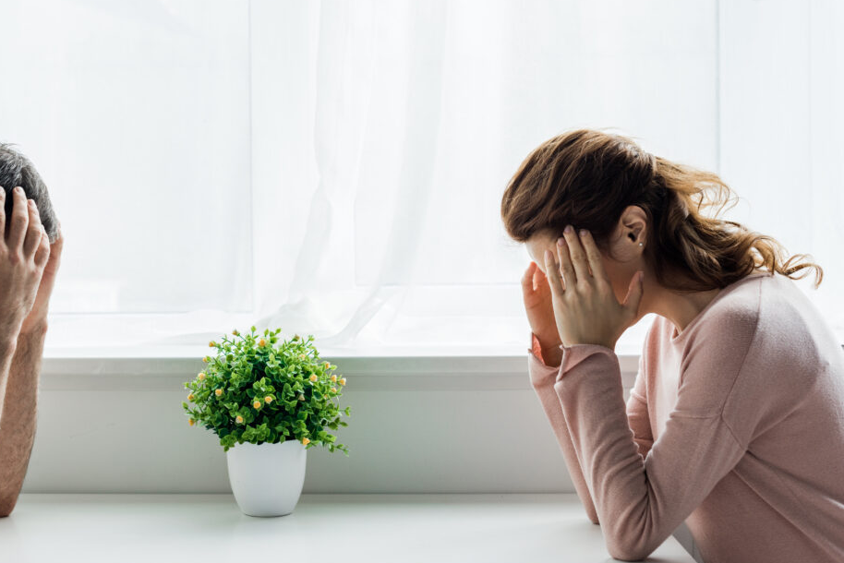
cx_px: 268
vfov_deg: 19.5
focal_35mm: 70
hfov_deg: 28.6
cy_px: 247
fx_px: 1642
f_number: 4
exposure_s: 1/160
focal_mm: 50
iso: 200
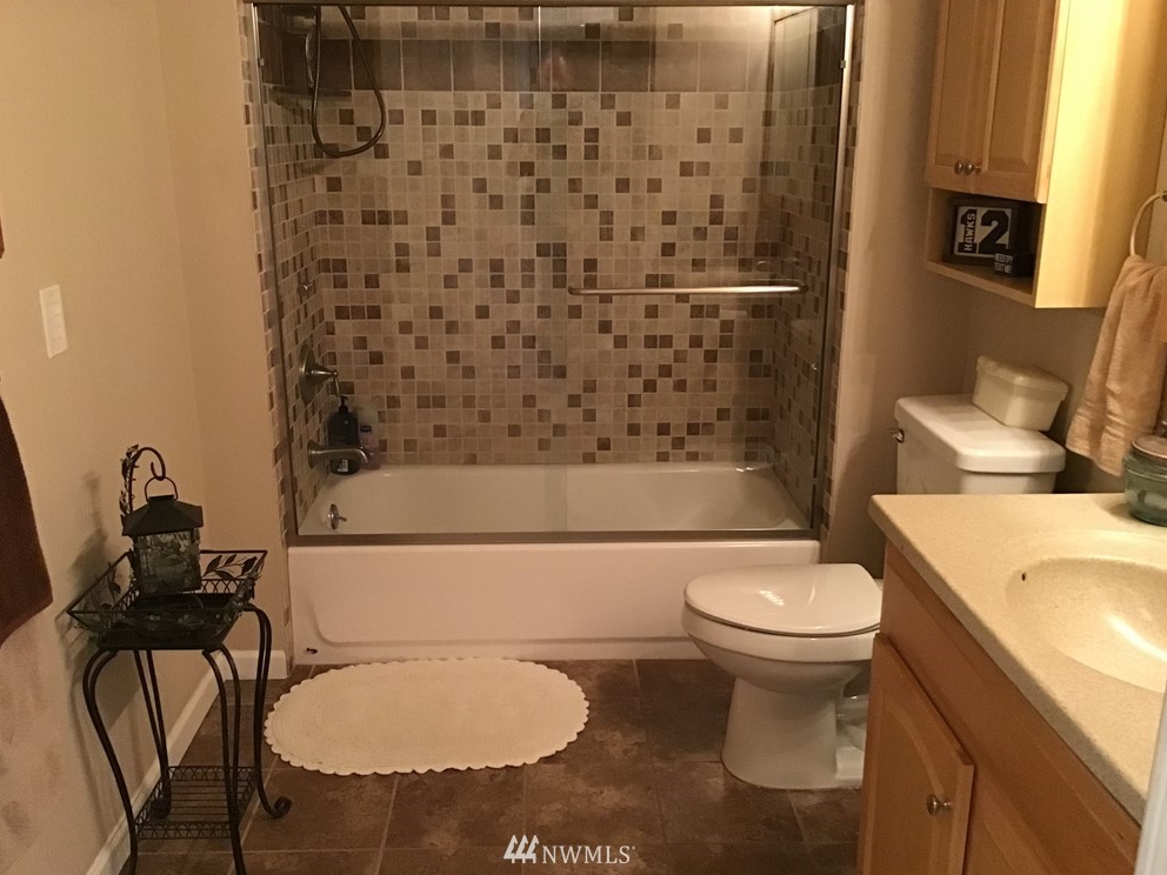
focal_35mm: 32
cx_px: 569
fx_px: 1079
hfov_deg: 56.8
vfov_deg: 44.2
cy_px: 442
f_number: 2.4
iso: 250
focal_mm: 3.3
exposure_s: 1/15
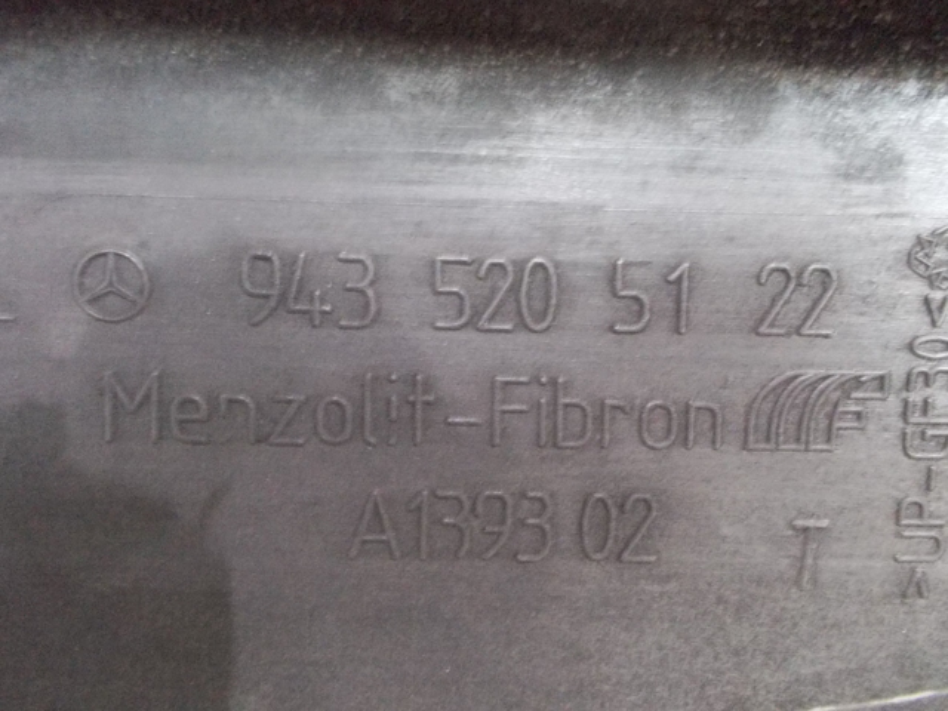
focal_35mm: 29
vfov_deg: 48.2
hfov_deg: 61.7
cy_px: 356
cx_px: 474
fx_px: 794
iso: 800
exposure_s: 1/8
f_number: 3.3
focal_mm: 4.1
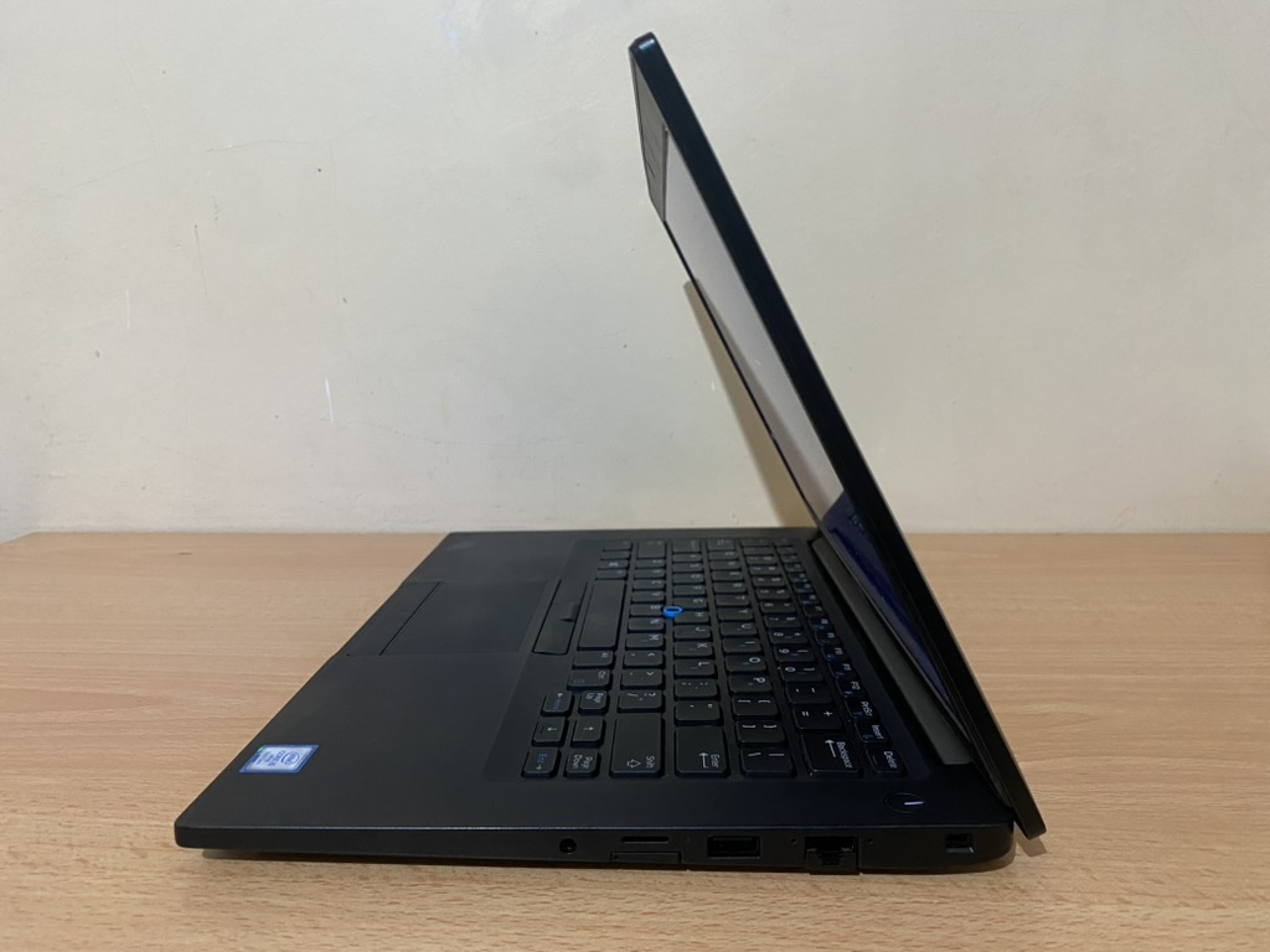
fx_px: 954
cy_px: 476
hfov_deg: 67.3
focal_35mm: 26
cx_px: 635
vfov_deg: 53.1
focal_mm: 4.25
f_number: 1.8
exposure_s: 1/33
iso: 400
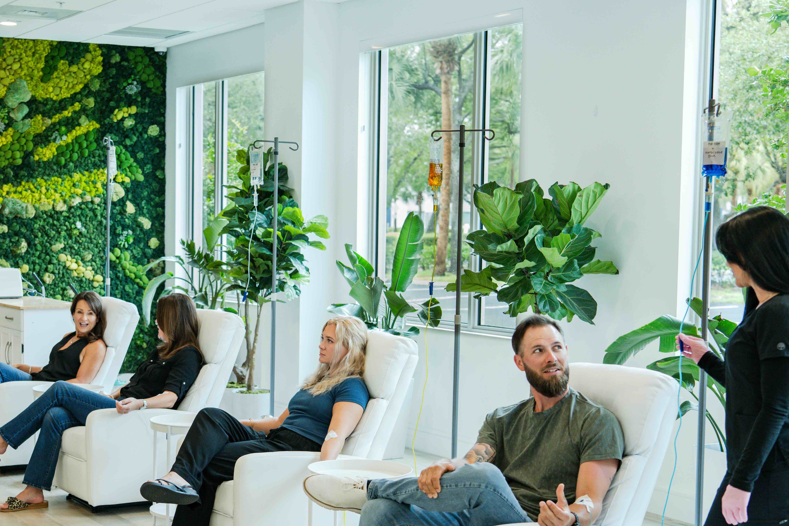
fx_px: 1337
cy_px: 323
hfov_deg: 32.5
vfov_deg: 22.2
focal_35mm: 61
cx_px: 234
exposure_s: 1/320
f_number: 2.8
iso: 800
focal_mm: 35
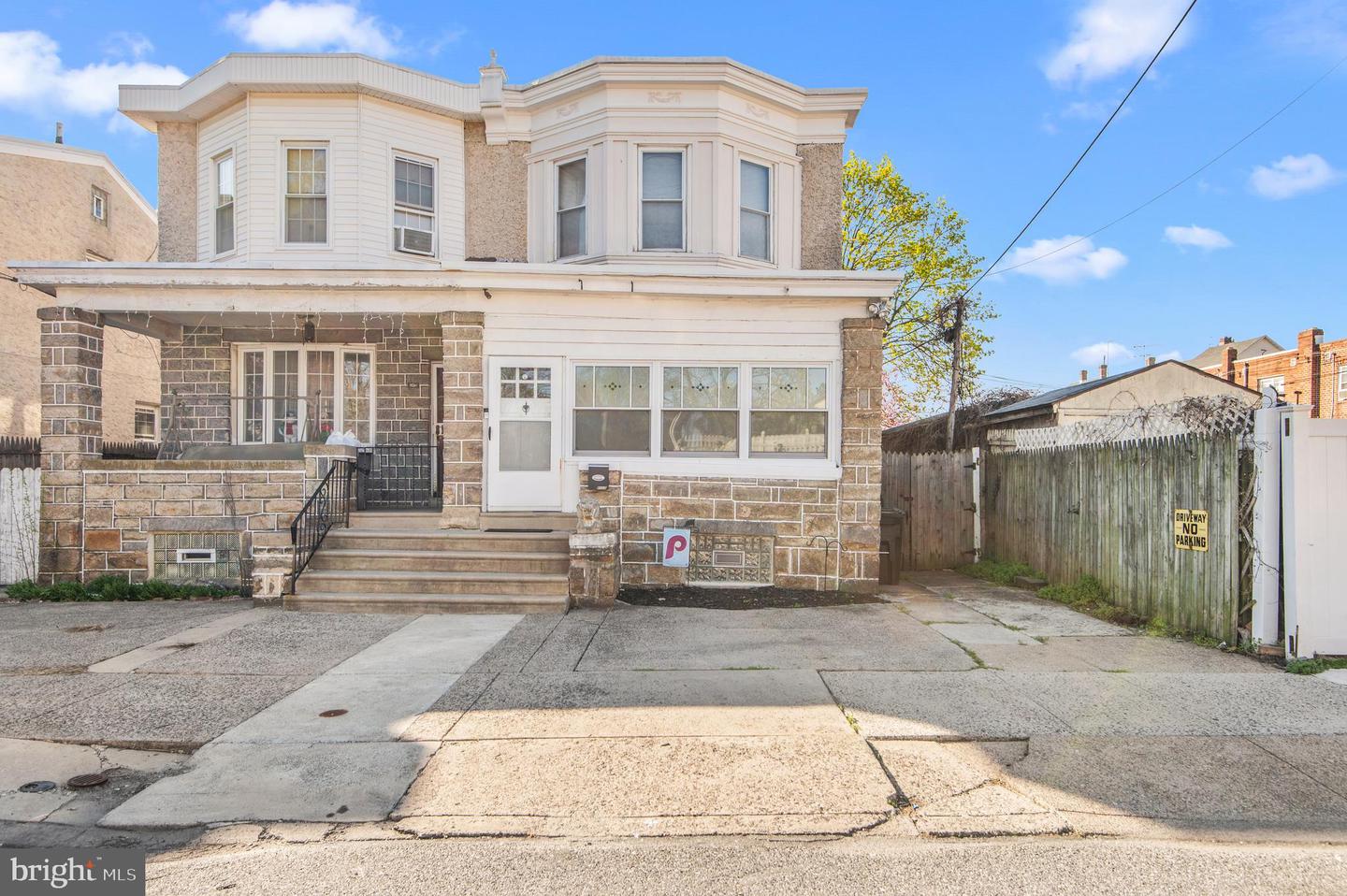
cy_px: 448
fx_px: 823
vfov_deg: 57.2
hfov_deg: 78.6
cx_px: 674
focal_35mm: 22
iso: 200
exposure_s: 1/200
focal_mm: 22
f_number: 8
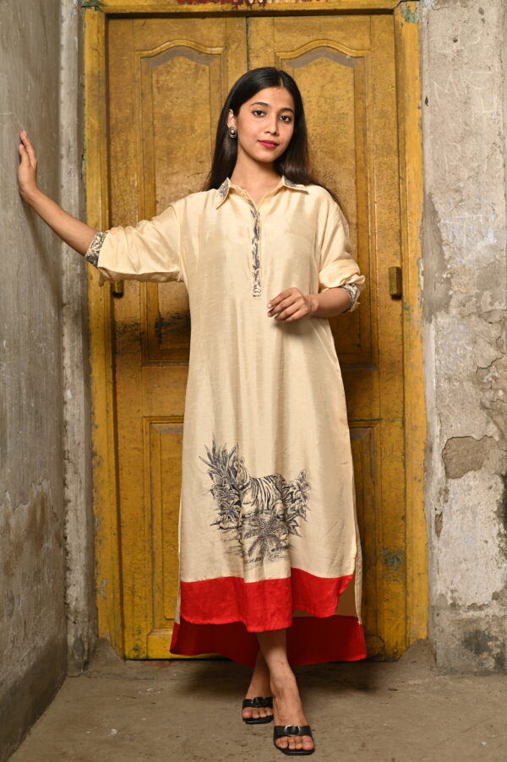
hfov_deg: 27.0
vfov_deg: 39.6
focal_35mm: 50
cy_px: 381
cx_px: 254
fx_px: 1058
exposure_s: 1/320
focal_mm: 50
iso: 125
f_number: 2.8
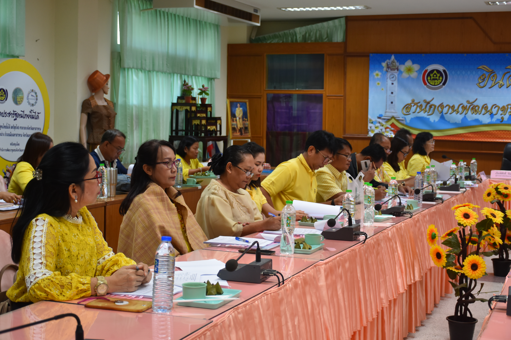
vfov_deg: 23.8
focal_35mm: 57
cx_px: 256
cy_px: 170
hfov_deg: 35.1
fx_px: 809
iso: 640
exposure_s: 1/60
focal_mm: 38
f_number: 4.2
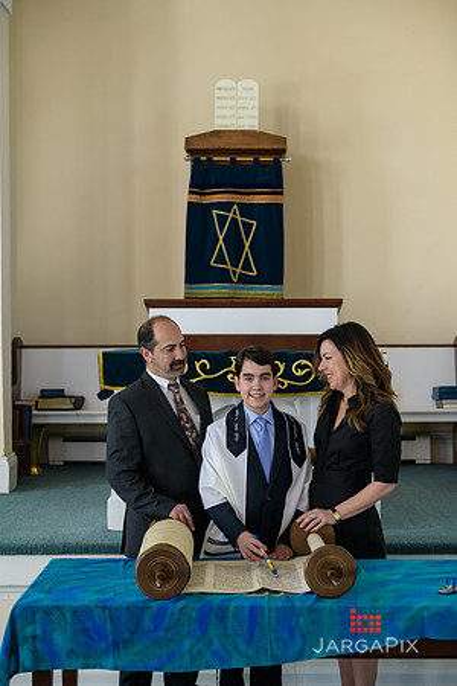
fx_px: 1104
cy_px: 343
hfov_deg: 23.4
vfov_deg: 34.5
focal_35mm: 58
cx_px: 228
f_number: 3.2
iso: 400
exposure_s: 1/125
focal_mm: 58
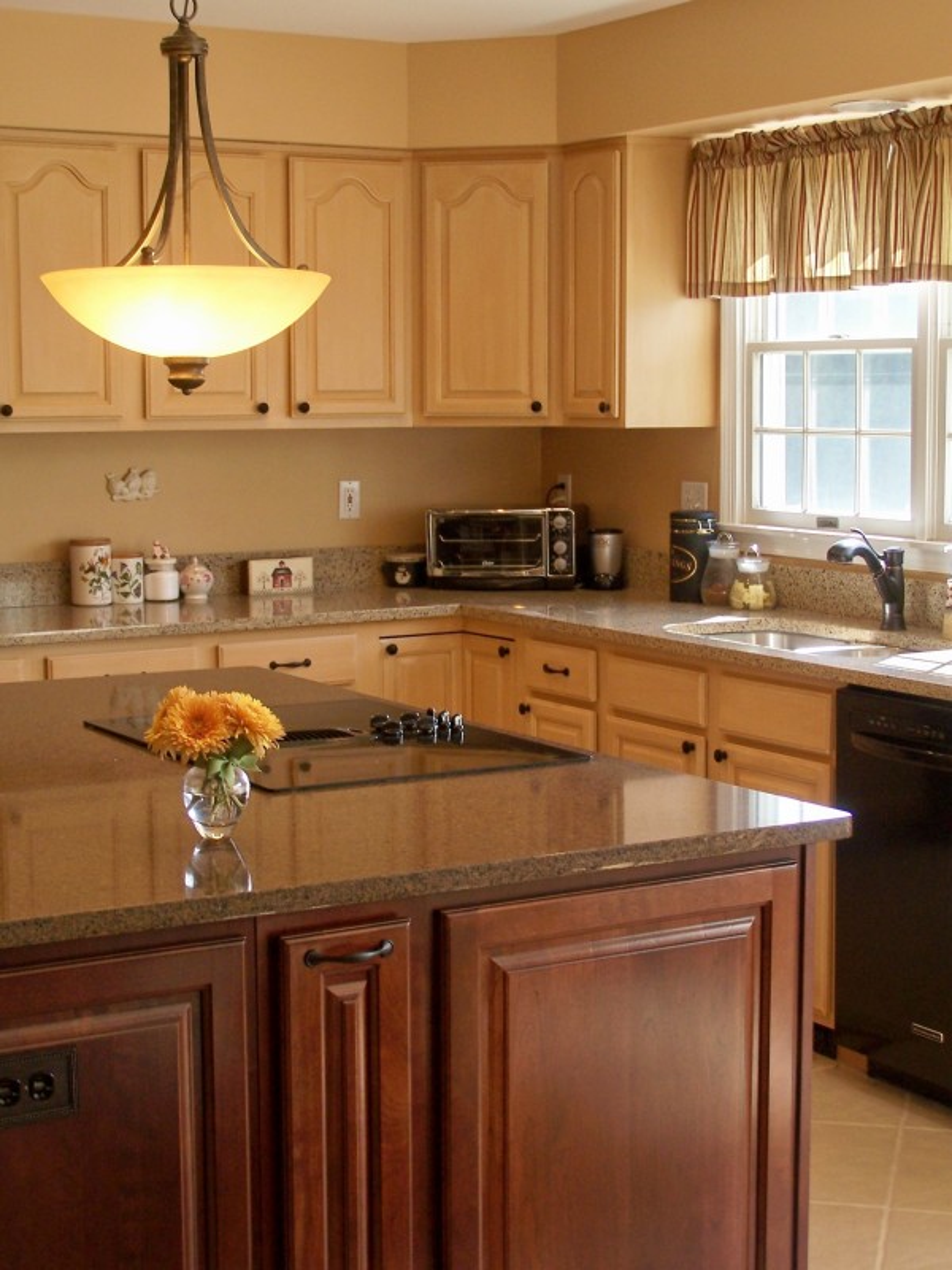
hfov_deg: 22.9
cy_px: 635
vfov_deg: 30.3
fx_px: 2347
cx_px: 476
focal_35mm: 64
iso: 80
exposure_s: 1/50
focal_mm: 10.7
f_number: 3.2
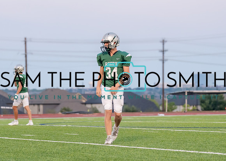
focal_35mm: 167
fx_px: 1074
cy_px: 62
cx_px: 100
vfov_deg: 8.6
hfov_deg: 12.0
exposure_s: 1/1250
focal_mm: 77
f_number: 2.8
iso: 800
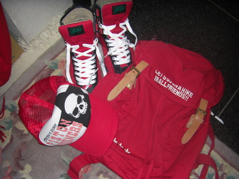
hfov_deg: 49.0
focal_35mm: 38
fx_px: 262
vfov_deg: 37.7
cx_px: 120
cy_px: 90
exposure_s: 1/60
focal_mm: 6.3
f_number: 3.4
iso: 100
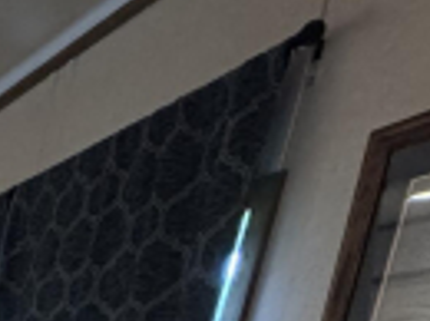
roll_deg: -1.3
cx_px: -580
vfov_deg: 14.1
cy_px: 771
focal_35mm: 72
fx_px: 893
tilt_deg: -19.5
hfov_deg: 15.5
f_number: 2.2
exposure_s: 1/60
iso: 320
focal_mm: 2.22
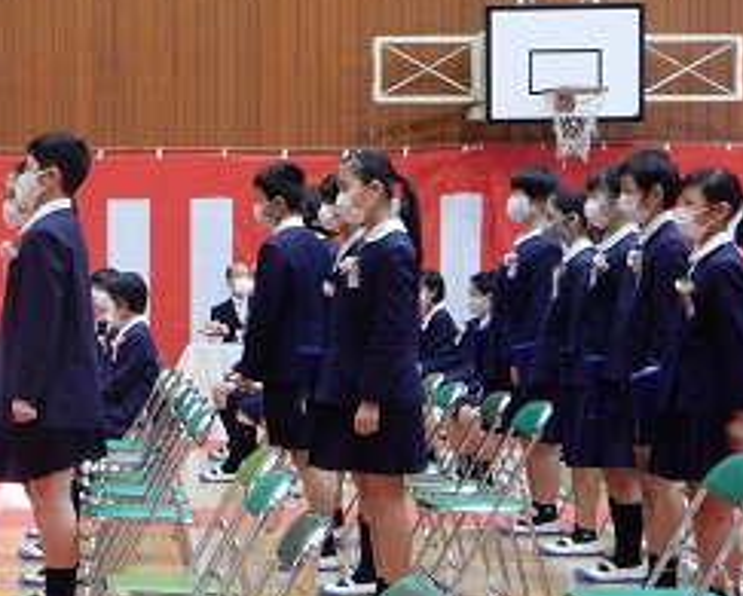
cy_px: 312
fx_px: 2444
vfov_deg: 13.9
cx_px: 66
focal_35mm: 111
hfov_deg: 17.0
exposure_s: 1/10
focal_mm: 10.7
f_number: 4.5
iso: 400
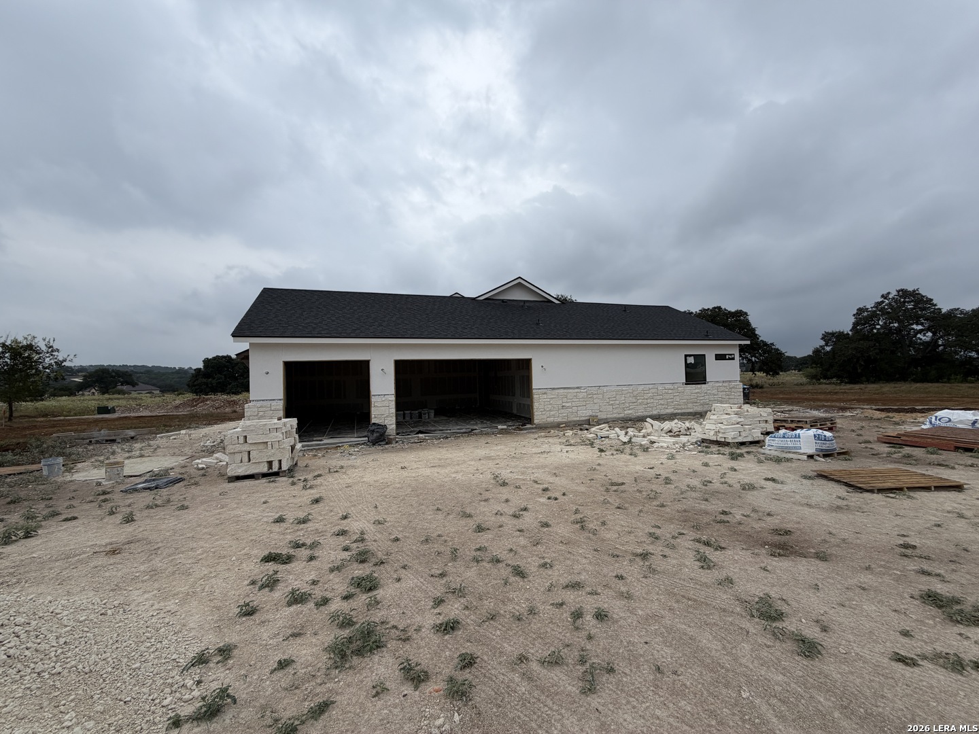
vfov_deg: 85.7
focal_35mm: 14
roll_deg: +1.7
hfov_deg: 102.1
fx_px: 396
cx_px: 490
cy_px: 367
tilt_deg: -0.1
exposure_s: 1/686
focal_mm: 2.22
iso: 40
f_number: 2.2
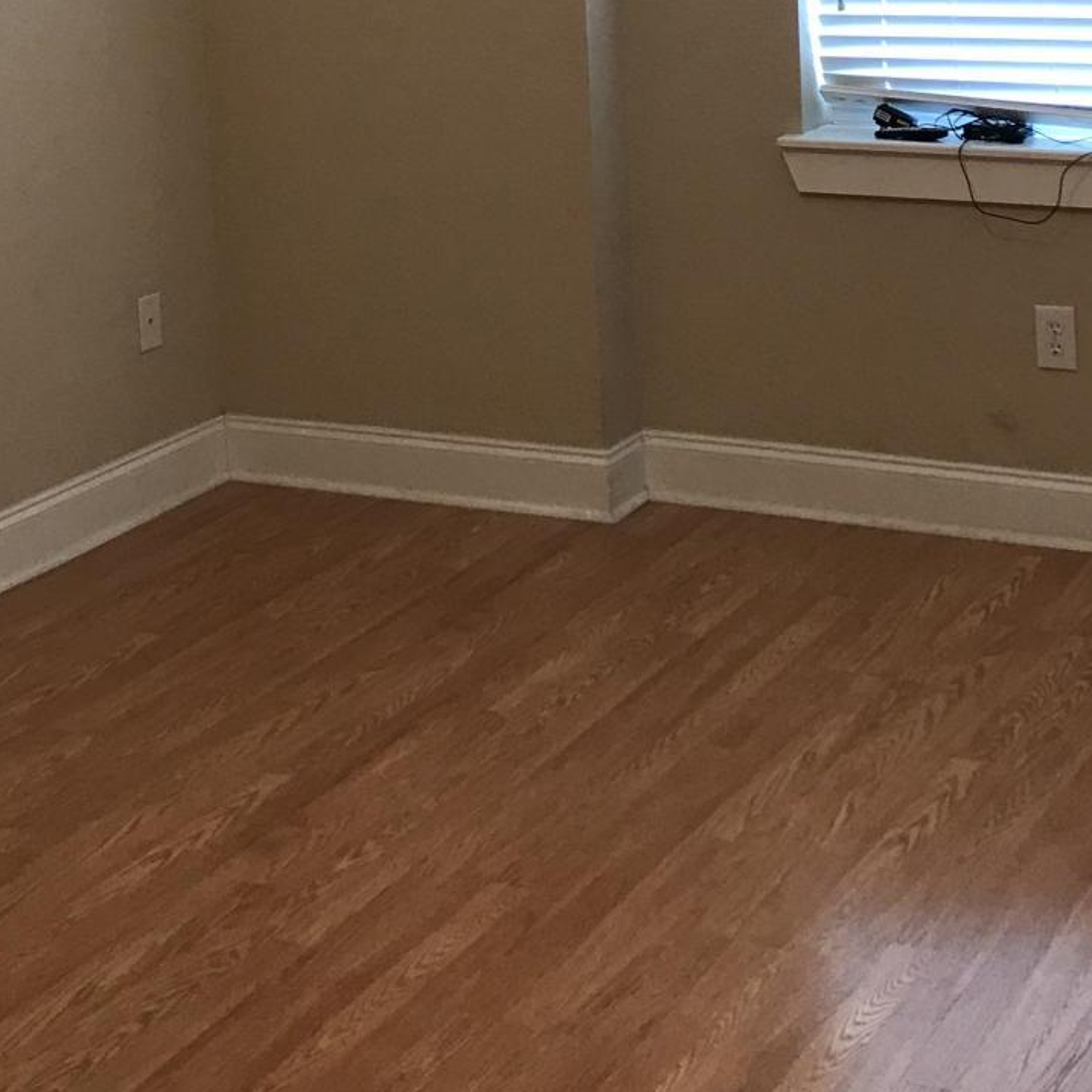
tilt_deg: -4.9
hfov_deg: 24.9
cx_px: 687
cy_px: 38
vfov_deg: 24.1
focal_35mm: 69
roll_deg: +1.7
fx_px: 2463
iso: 40
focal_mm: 3.99
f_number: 1.8
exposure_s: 1/24
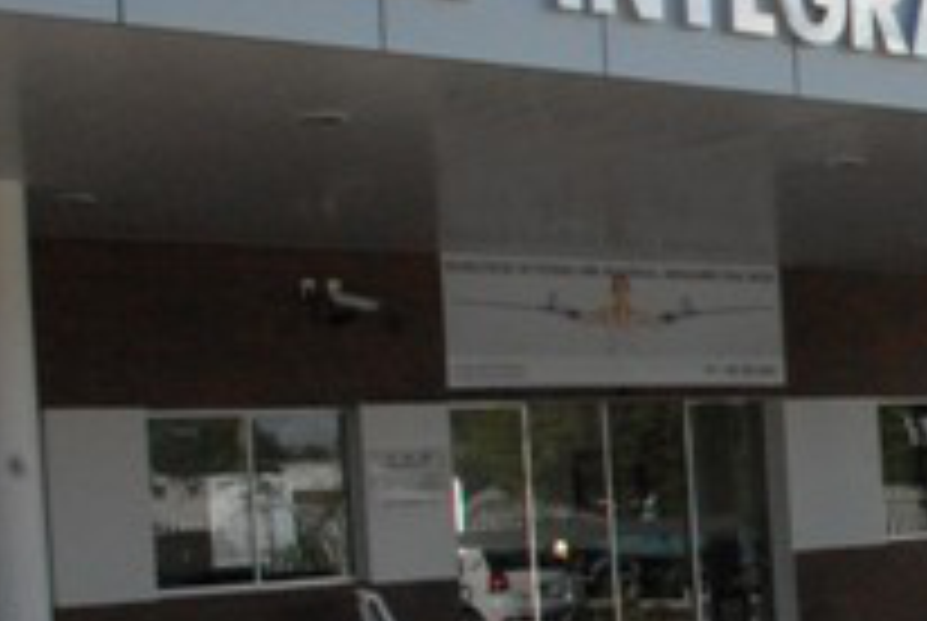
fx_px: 2166
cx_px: 1206
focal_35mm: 84
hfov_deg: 21.8
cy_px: 518
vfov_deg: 16.2
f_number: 18
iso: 1000
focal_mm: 18
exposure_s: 1/200
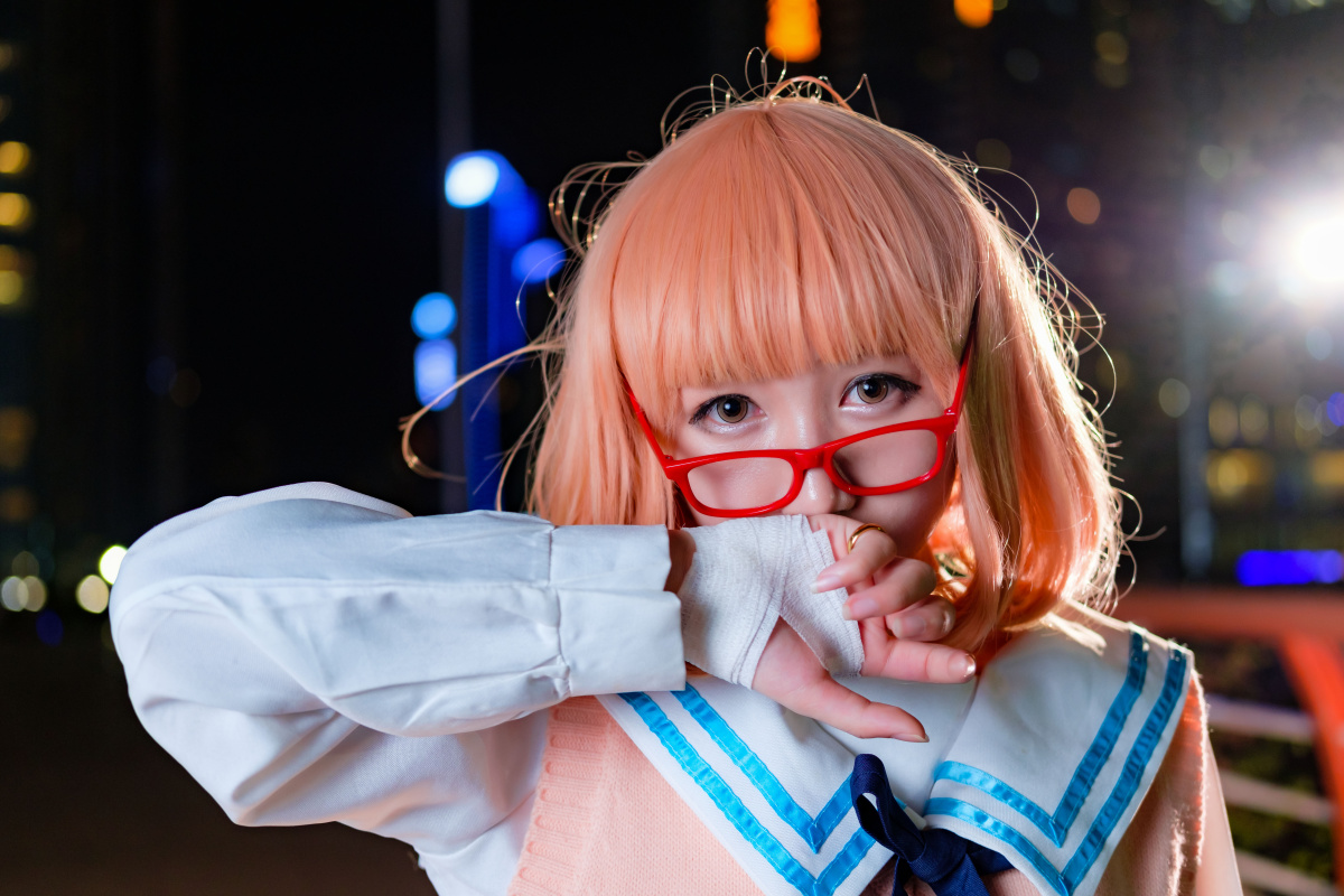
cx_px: 672
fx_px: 1979
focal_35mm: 53
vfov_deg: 25.5
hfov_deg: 37.5
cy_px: 448
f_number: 2
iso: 400
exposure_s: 1/80
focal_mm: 35
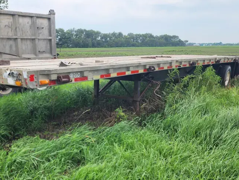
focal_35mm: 34
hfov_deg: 53.4
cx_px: 90
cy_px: 120
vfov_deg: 41.3
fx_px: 235
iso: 12
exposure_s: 1/560
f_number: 1.8
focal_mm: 6.4
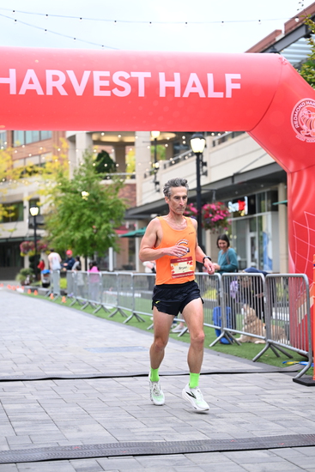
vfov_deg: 28.8
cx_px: 158
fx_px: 918
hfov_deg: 19.5
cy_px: 236
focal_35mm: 70
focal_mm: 70
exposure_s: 1/800
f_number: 2.8
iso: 1600
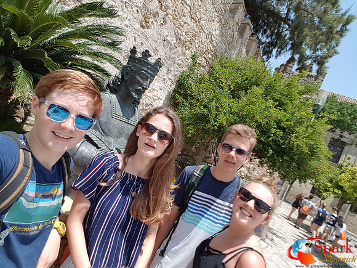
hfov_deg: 79.0
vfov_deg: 63.4
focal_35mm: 21
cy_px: 134
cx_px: 178
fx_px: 217
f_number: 1.7
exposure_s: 1/1356
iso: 50
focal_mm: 2.1
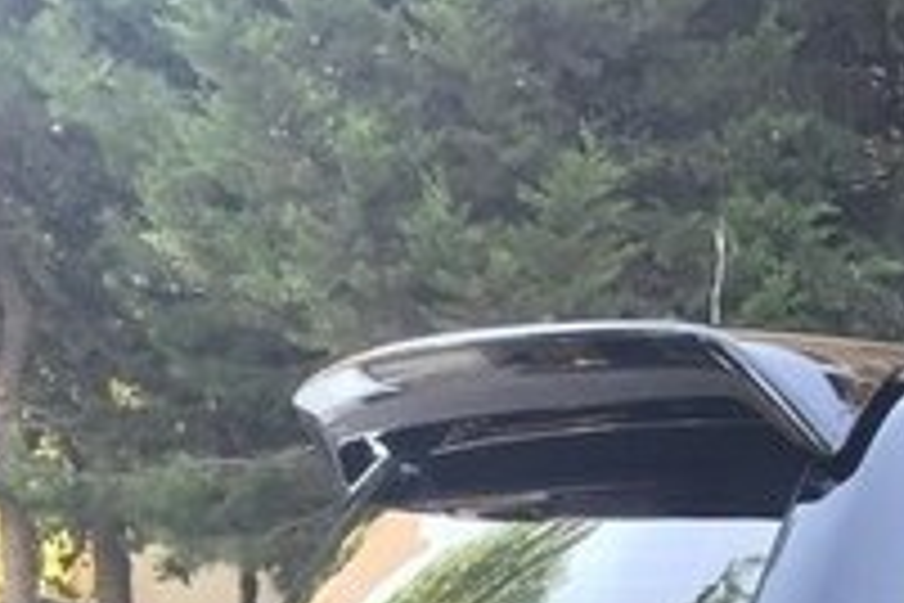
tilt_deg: -8.8
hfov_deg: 18.0
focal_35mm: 99
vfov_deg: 12.8
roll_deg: -1.3
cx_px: 1421
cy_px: 1028
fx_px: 2486
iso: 50
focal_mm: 4.15
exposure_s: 1/100
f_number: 2.2
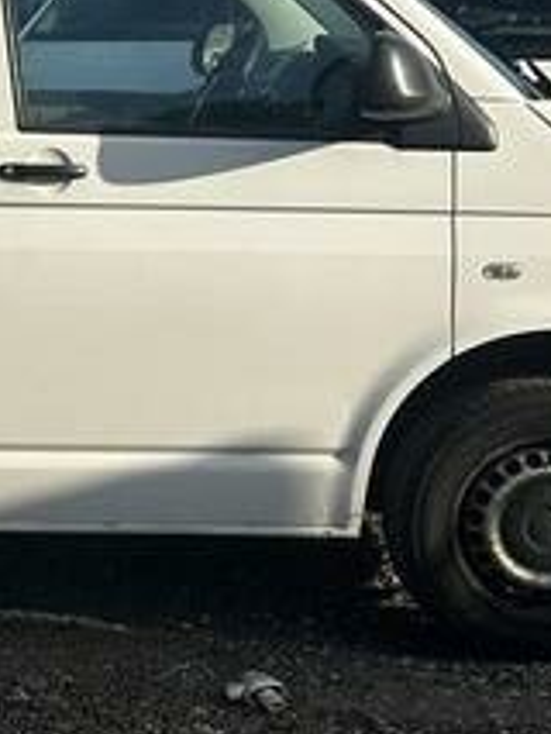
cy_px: 200
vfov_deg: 19.3
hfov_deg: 14.1
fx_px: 2141
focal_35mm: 101
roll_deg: +0.9
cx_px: -172
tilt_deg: -6.8
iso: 80
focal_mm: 6.86
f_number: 1.78
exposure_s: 1/5263
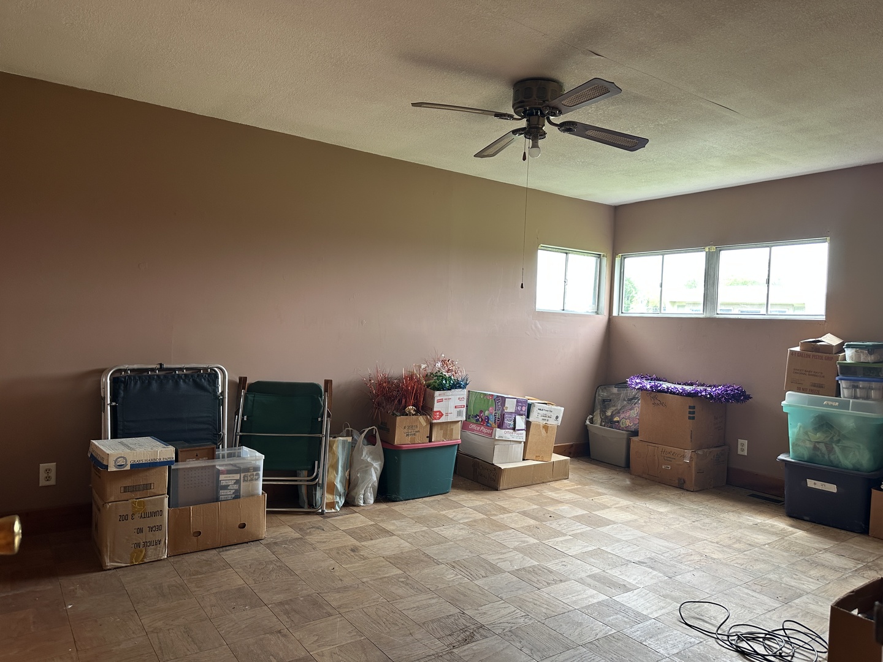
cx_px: 442
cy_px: 331
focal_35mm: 24
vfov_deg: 56.8
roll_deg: -1.6
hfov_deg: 71.6
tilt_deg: +0.1
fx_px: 612
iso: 100
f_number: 1.78
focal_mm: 6.86
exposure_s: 1/121
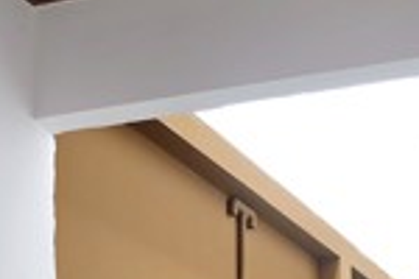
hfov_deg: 21.2
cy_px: 511
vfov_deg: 12.9
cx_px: 156
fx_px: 1117
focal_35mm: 96
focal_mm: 16
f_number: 3.5
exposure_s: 1/120
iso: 200
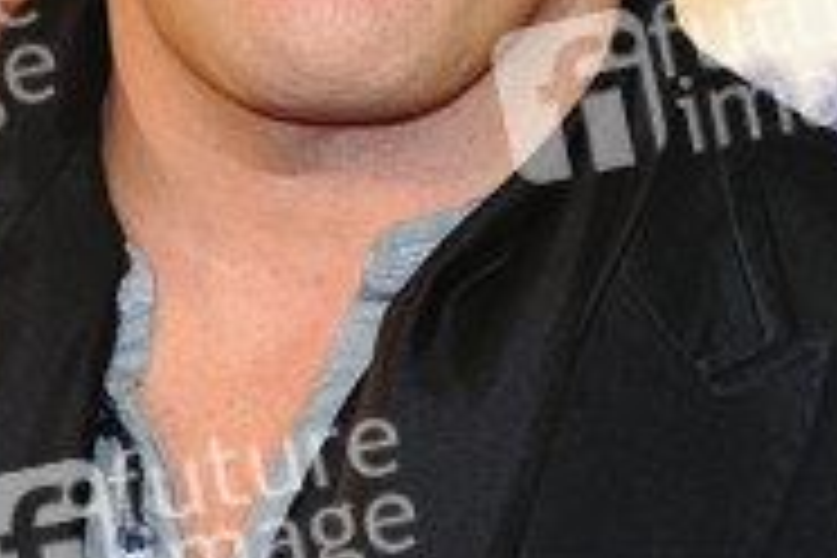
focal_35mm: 362
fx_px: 8416
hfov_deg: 5.7
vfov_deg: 3.8
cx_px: 317
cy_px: -148
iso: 640
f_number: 5
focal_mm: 112
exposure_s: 1/160
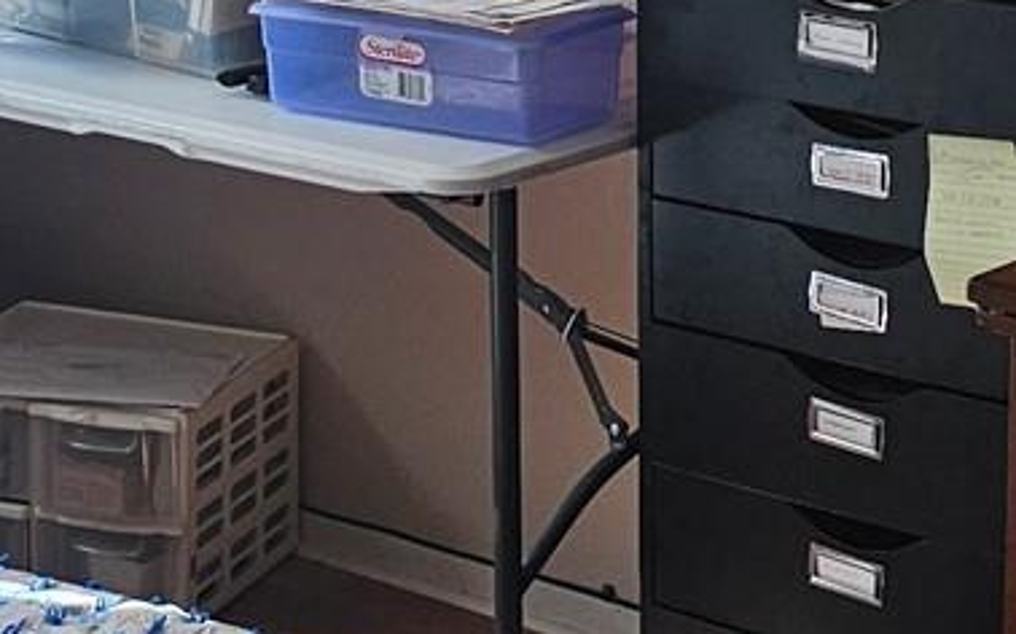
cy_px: -201
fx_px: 3654
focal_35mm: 132
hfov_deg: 15.7
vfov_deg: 9.7
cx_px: 169
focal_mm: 6.3
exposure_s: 1/359
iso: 64
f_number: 1.7
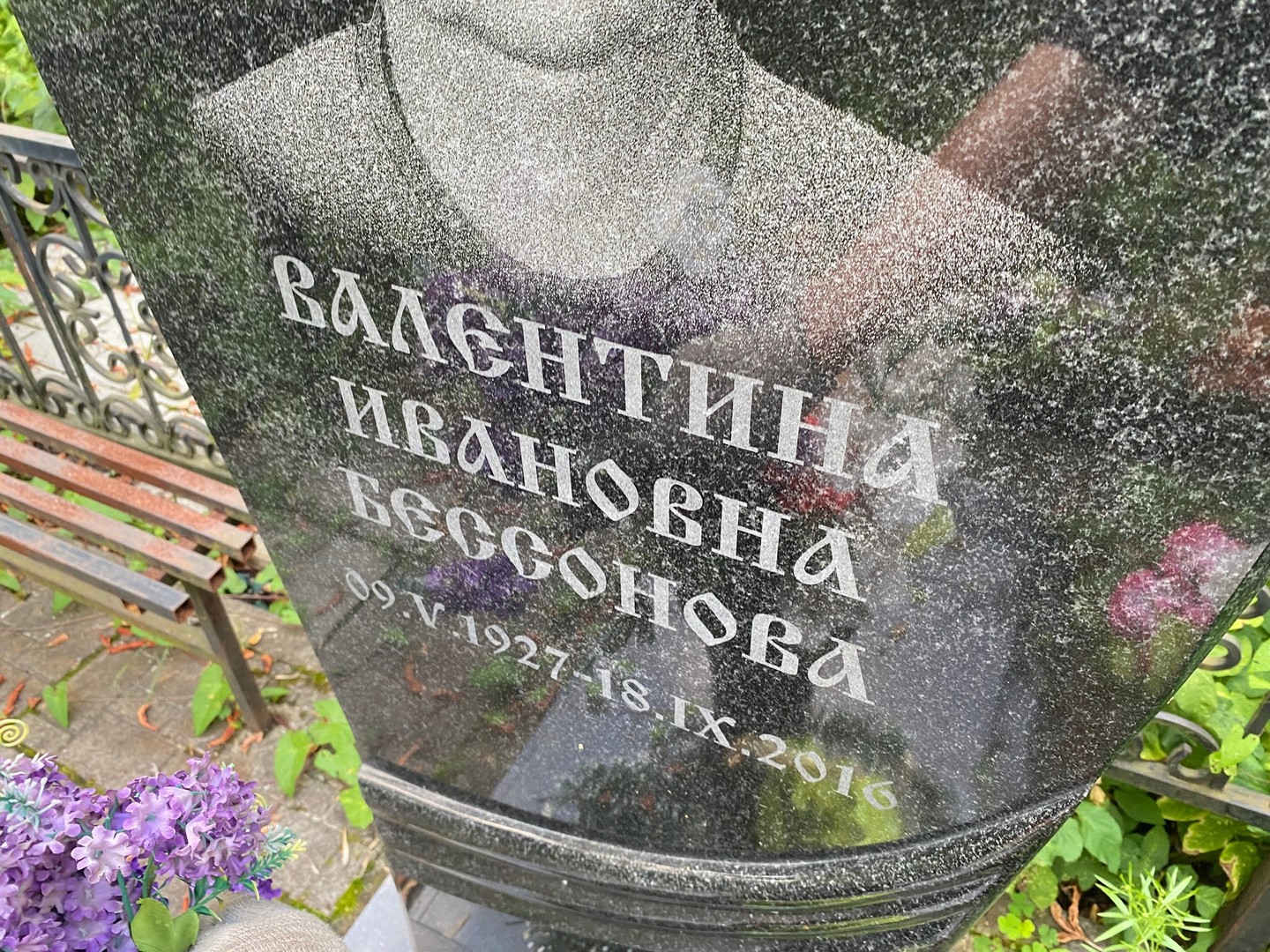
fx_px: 954
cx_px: 635
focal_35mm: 26
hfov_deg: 67.3
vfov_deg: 53.1
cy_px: 476
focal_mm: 4.25
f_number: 1.8
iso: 160
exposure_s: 1/60
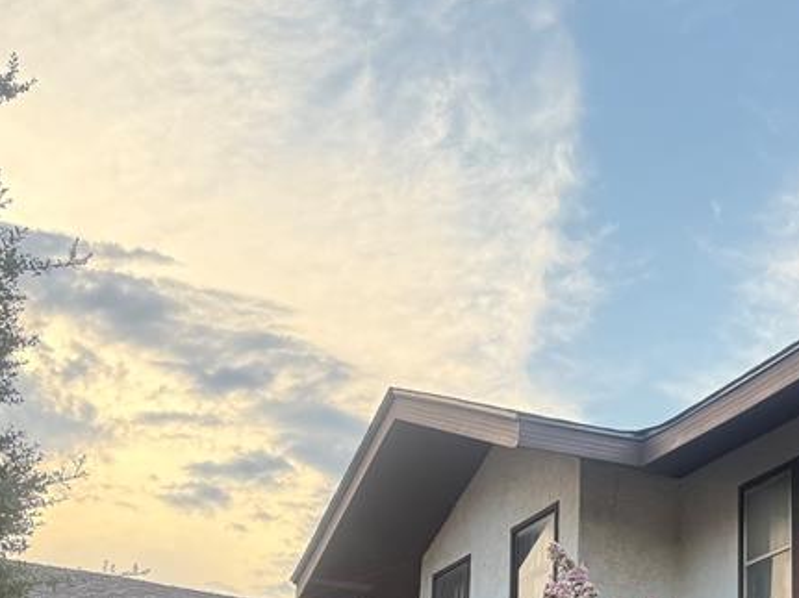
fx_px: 1315
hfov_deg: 32.2
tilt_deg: +15.4
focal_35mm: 57
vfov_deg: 23.9
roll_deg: -0.7
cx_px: 708
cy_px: 670
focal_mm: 6.76
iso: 80
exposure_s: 1/796
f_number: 1.78
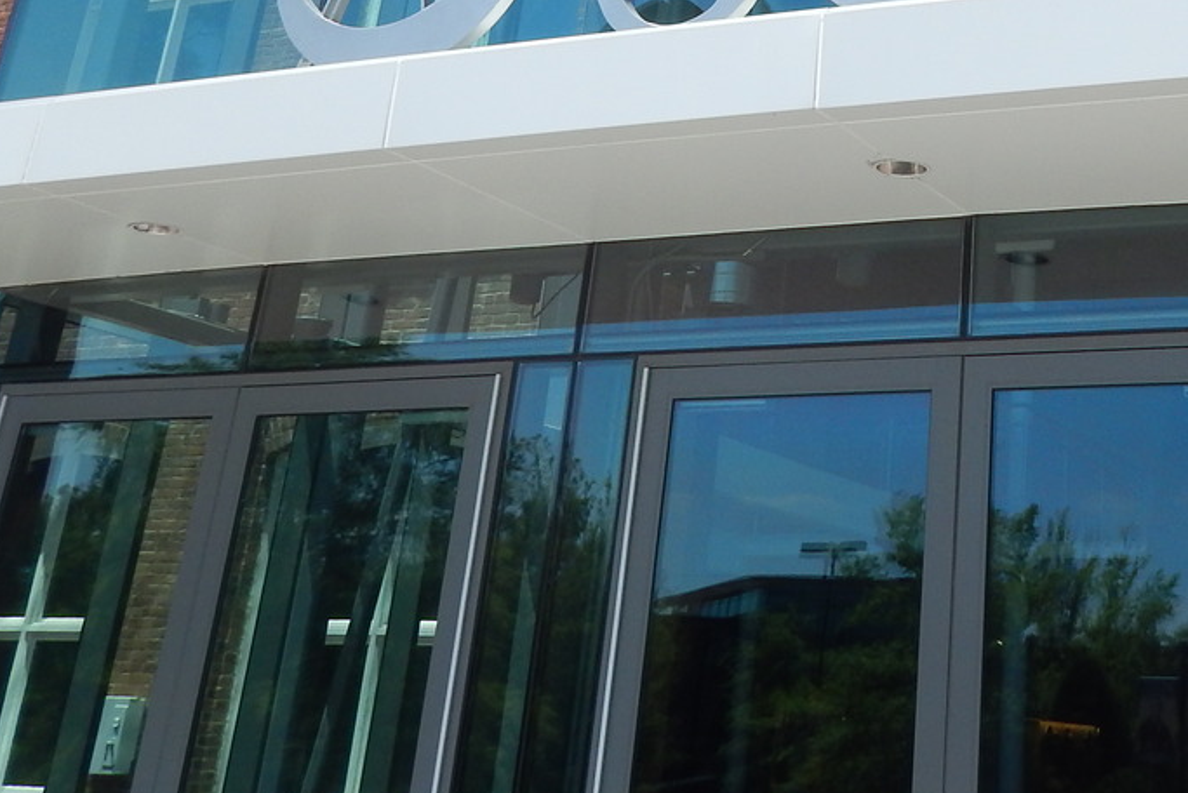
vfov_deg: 22.3
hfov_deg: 34.3
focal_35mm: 56
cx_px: 993
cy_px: -169
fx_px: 1849
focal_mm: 4
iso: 125
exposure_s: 1/400
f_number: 6
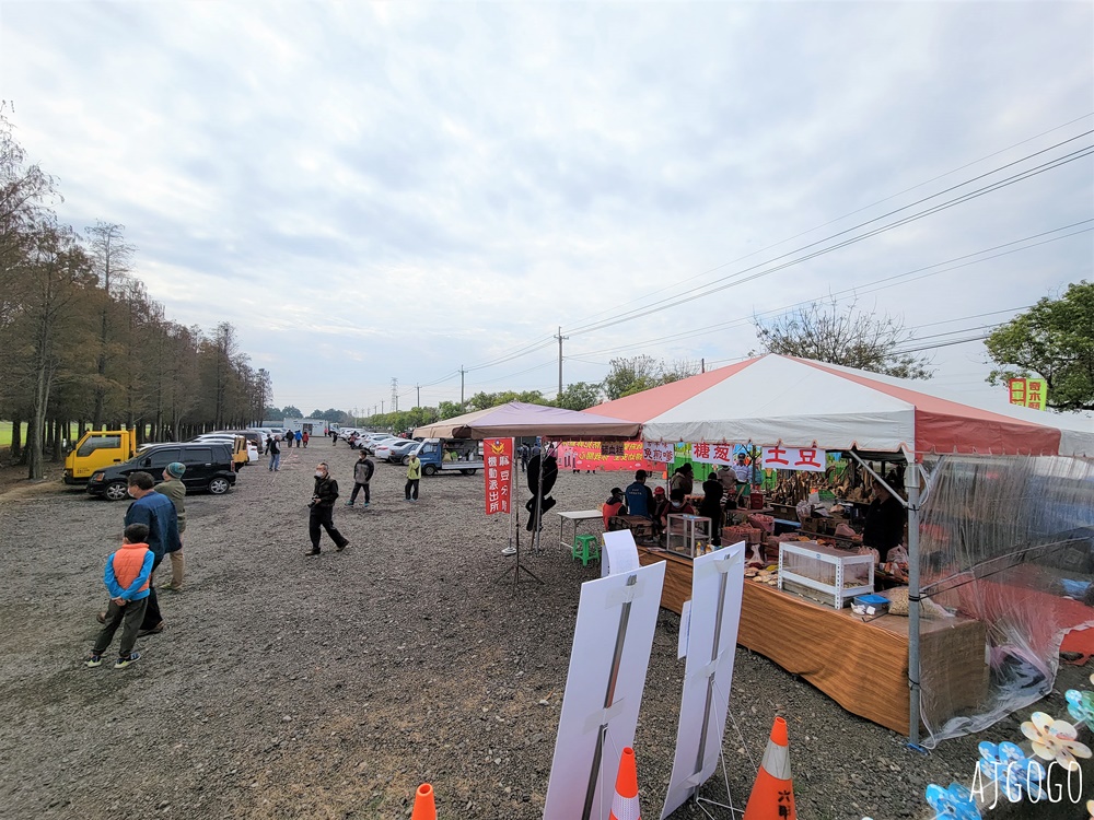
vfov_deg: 89.9
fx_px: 411
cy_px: 410
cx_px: 547
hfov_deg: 106.2
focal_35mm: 13
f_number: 2.2
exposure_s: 1/2774
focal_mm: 2.2
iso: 50
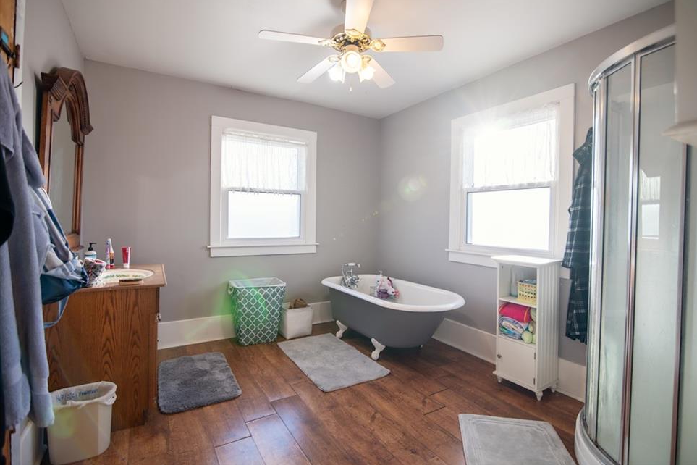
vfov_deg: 70.4
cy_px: 221
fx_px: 329
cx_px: 358
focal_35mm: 17
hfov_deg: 93.3
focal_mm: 16
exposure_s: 1/200
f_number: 3.5
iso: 200
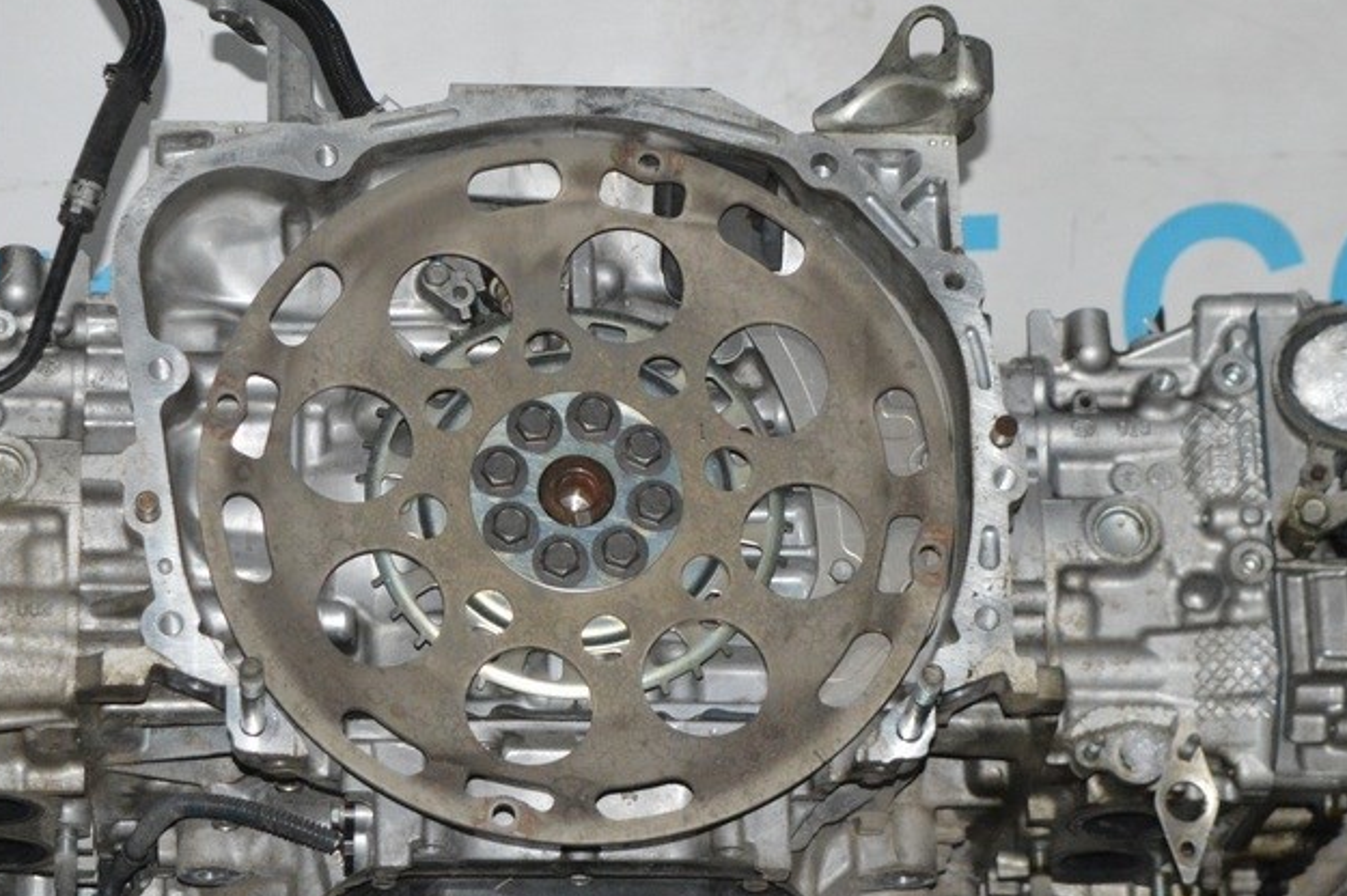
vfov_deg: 11.6
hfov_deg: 17.4
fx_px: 4413
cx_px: 593
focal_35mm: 118
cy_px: 561
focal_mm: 48
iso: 2800
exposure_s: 1/30
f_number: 5.3
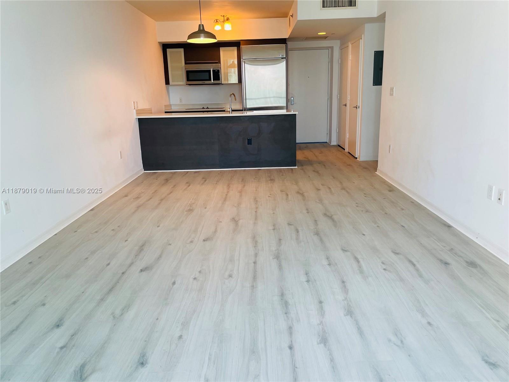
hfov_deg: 67.3
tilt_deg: -15.5
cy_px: 191
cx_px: 254
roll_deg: +2.0
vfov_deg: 53.1
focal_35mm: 26
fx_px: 382
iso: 64
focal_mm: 4.2
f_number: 1.6
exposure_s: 1/120
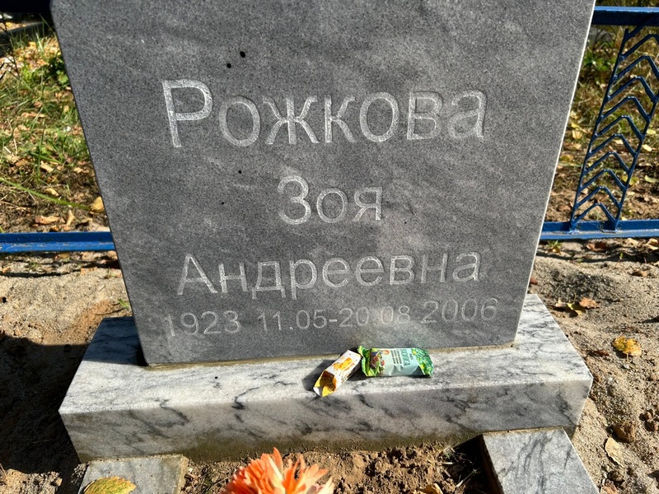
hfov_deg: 67.3
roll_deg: +0.8
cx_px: 330
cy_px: 247
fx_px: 495
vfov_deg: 53.1
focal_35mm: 26
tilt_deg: -34.3
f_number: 1.5
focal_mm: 5.7
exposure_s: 1/3704
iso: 50
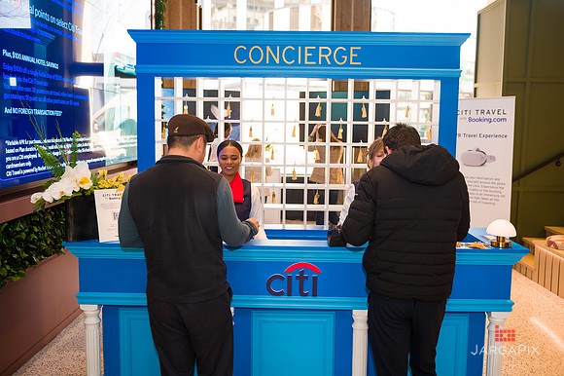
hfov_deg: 54.5
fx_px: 548
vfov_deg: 37.8
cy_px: 188
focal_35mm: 35
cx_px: 282
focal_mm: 35
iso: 1600
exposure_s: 1/200
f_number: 4
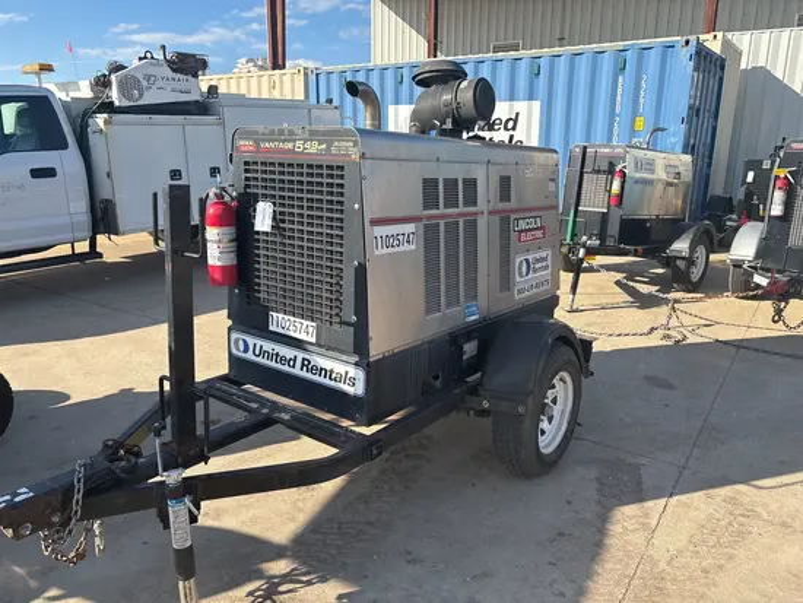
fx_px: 603
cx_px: 402
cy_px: 302
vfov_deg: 53.1
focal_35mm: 26
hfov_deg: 67.3
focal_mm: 5.96
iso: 50
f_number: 1.6
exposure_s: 1/1845
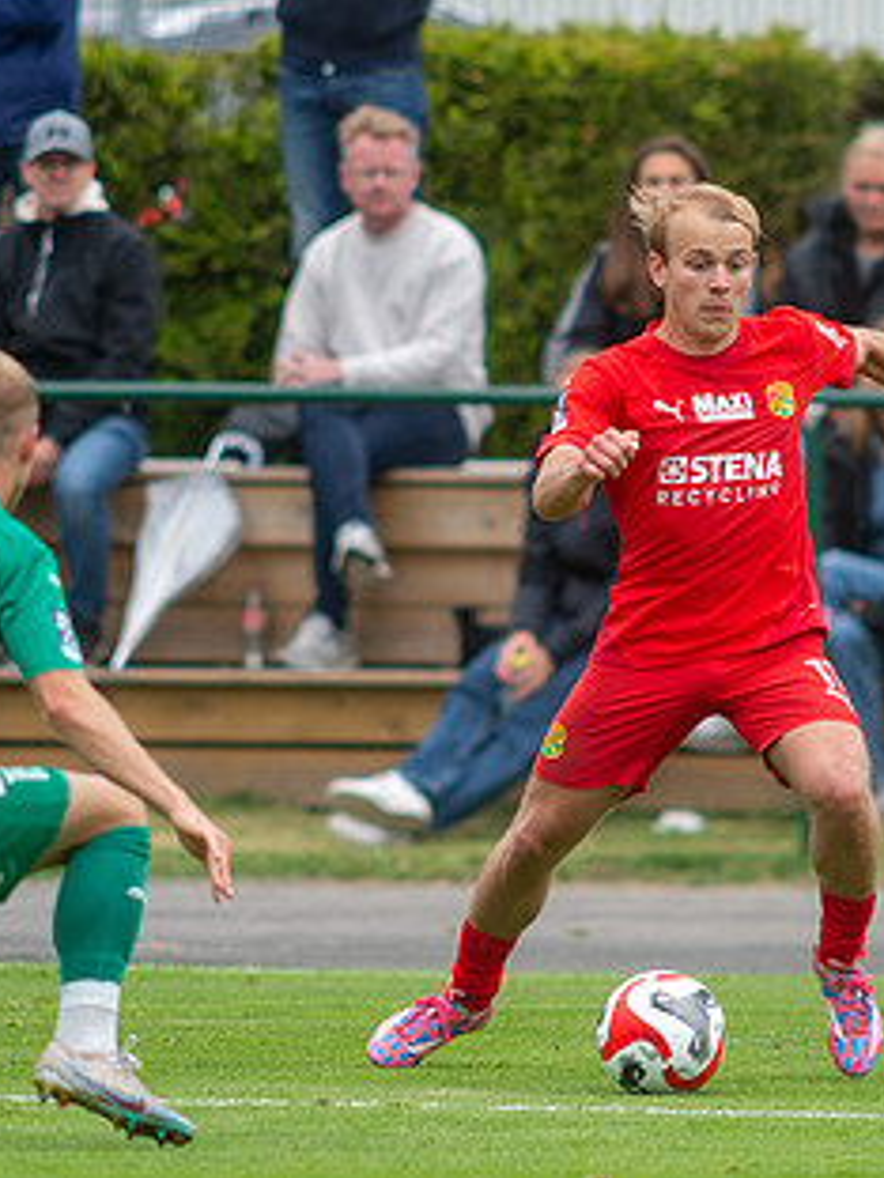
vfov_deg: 2.0
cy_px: 537
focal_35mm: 968
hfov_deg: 1.5
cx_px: 672
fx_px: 32960
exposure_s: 1/1250
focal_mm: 420
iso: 500
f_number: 4
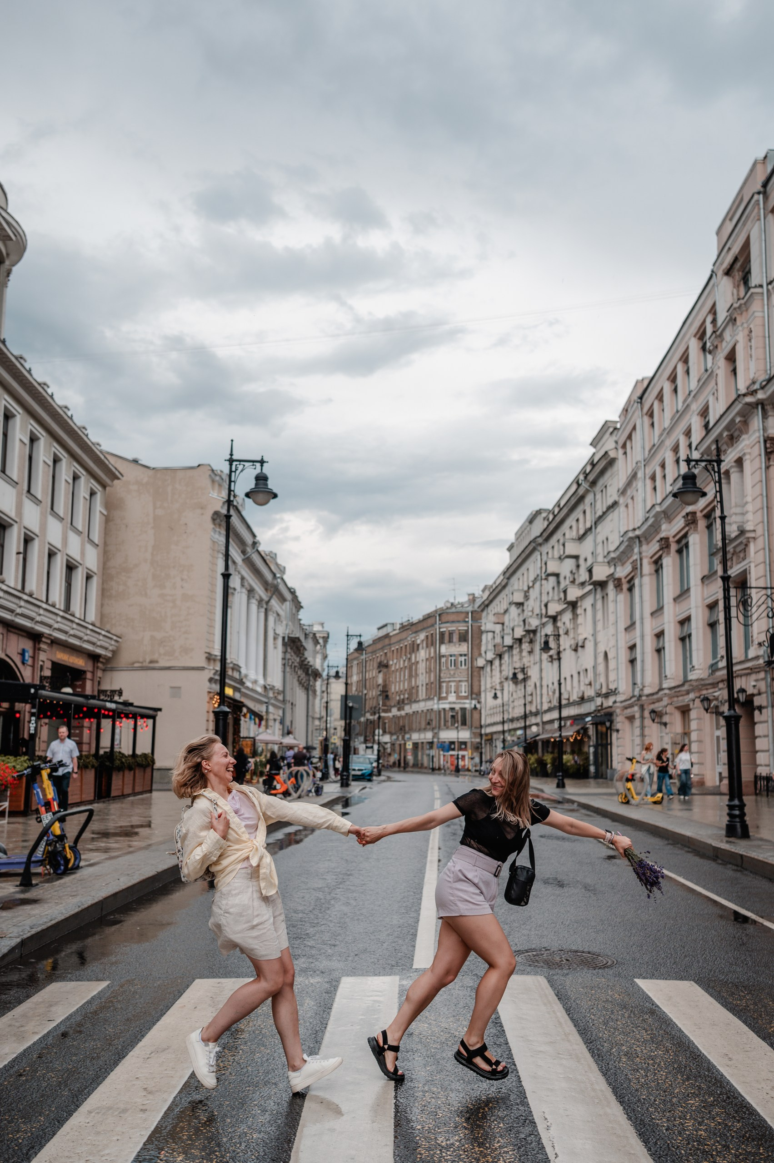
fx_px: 1130
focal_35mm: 35
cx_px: 387
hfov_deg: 37.8
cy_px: 582
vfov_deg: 54.5
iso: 100
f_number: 4
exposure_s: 1/800
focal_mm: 35
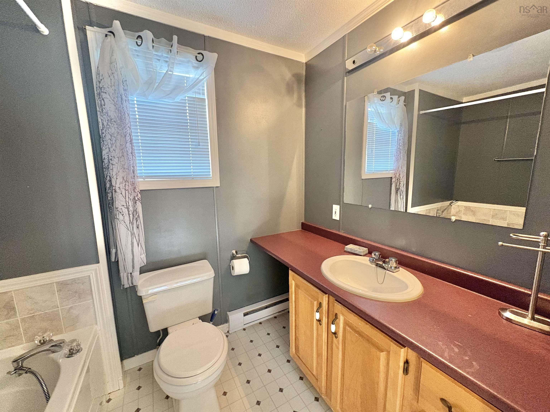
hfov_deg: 102.1
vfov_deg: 85.7
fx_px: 222
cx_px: 275
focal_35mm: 14
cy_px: 206
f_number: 2.2
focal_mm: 2.22
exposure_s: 1/60
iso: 500
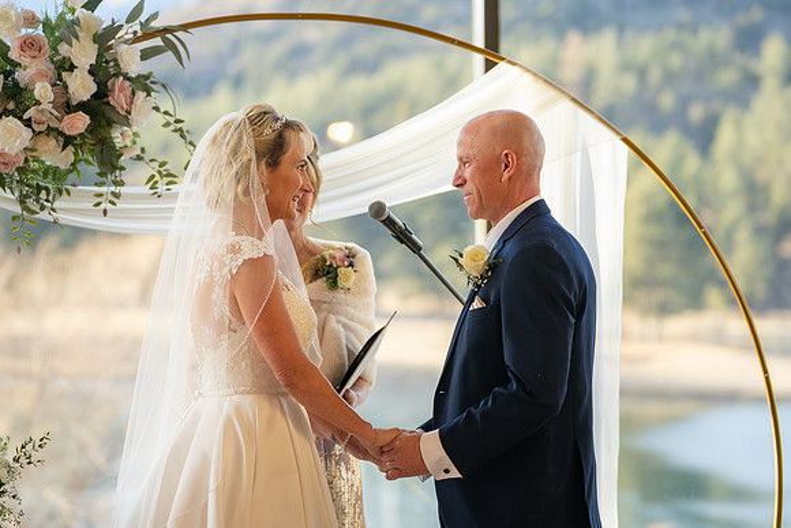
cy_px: 255
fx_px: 2774
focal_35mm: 126
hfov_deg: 16.2
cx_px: 415
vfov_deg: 10.9
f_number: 2.8
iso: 400
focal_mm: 110
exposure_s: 1/200
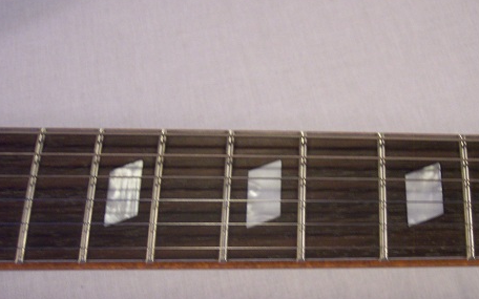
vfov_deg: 22.6
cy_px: 205
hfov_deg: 35.3
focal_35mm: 57
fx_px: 744
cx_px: 319
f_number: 2.8
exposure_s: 1/30
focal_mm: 8
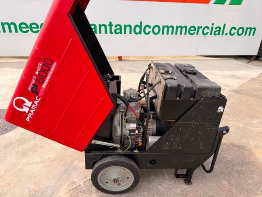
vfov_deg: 56.8
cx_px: 131
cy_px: 98
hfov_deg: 71.6
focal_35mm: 24
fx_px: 182
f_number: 1.78
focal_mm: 6.76
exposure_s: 1/2445
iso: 80
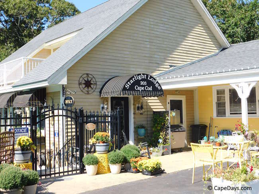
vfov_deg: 32.2
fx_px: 337
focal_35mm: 45
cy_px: 97
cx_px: 130
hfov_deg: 42.1
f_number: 3.7
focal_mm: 8
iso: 125
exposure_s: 1/500
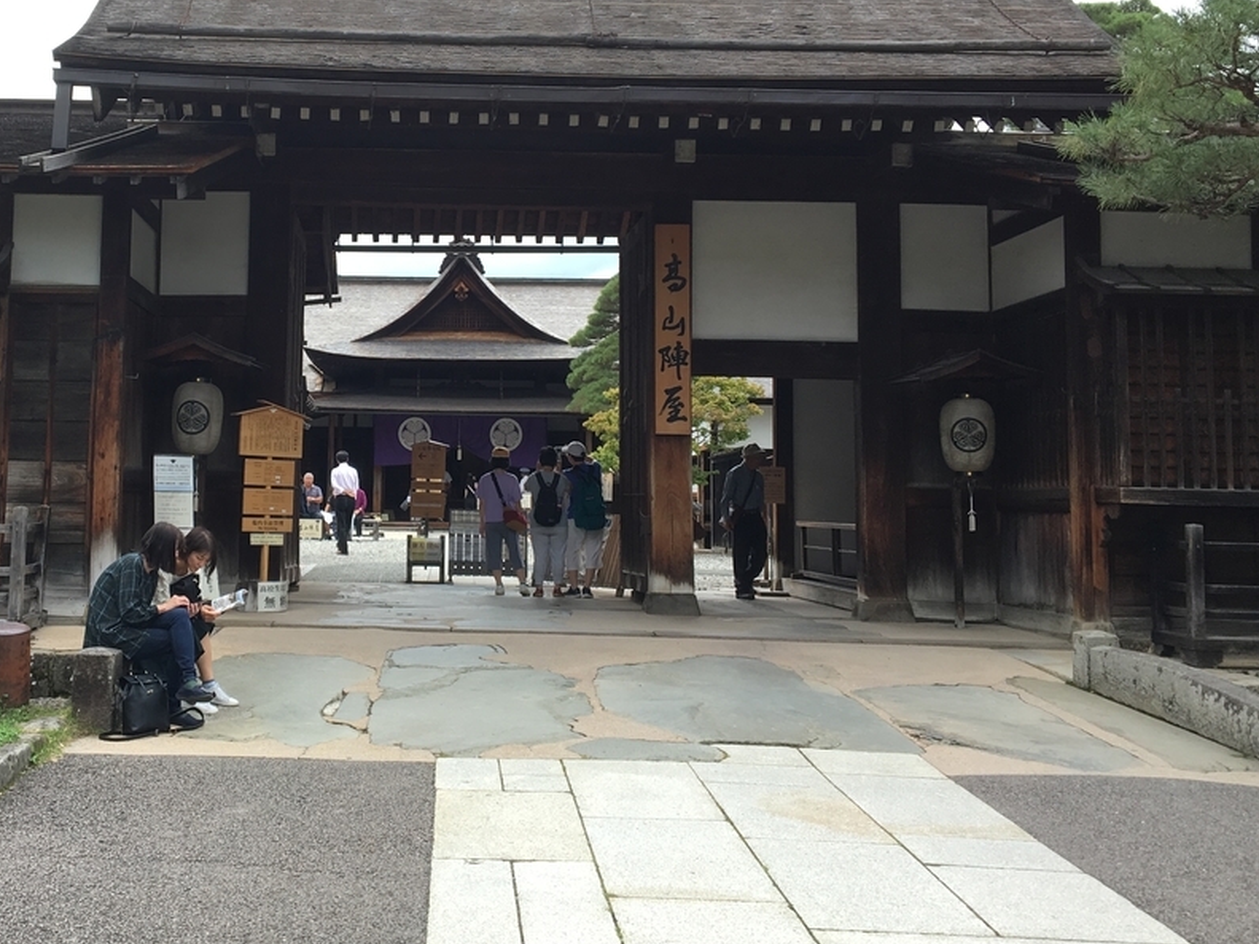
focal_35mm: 44
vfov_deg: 32.6
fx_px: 1600
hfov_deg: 42.2
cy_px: 331
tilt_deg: +6.2
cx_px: 387
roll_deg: -1.1
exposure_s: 1/271
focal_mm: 4.15
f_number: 2.2
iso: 25
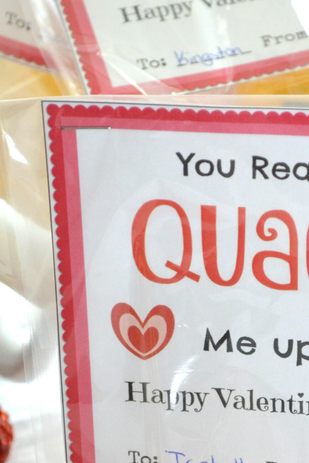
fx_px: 2098
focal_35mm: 163
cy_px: 425
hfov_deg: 8.4
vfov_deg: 12.5
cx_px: 253
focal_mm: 55
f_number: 6.3
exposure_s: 1/250
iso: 1600
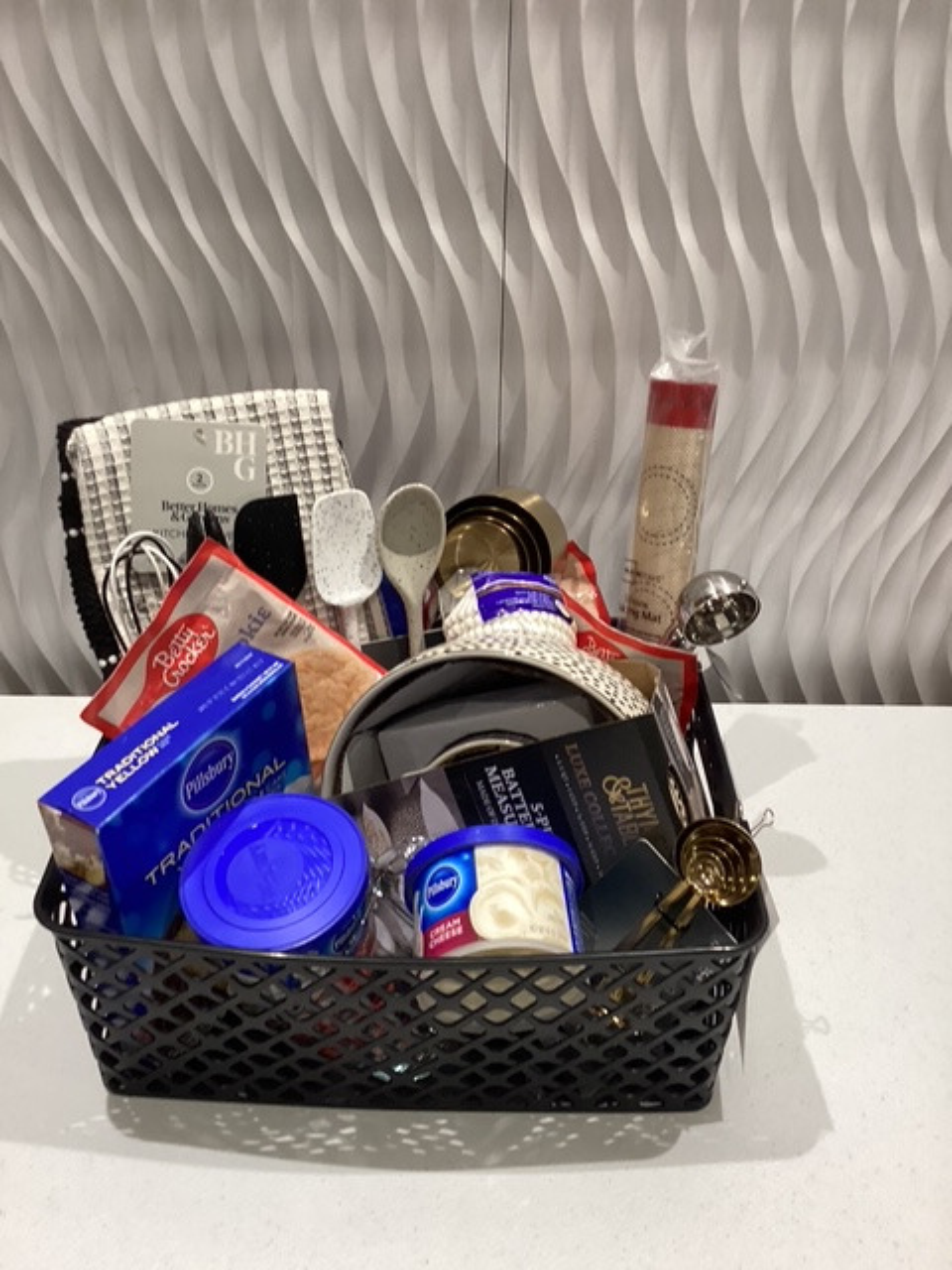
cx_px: 476
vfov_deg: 58.4
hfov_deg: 45.4
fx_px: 1137
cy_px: 635
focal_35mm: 31
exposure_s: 1/60
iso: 160
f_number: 2.4
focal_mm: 3.3
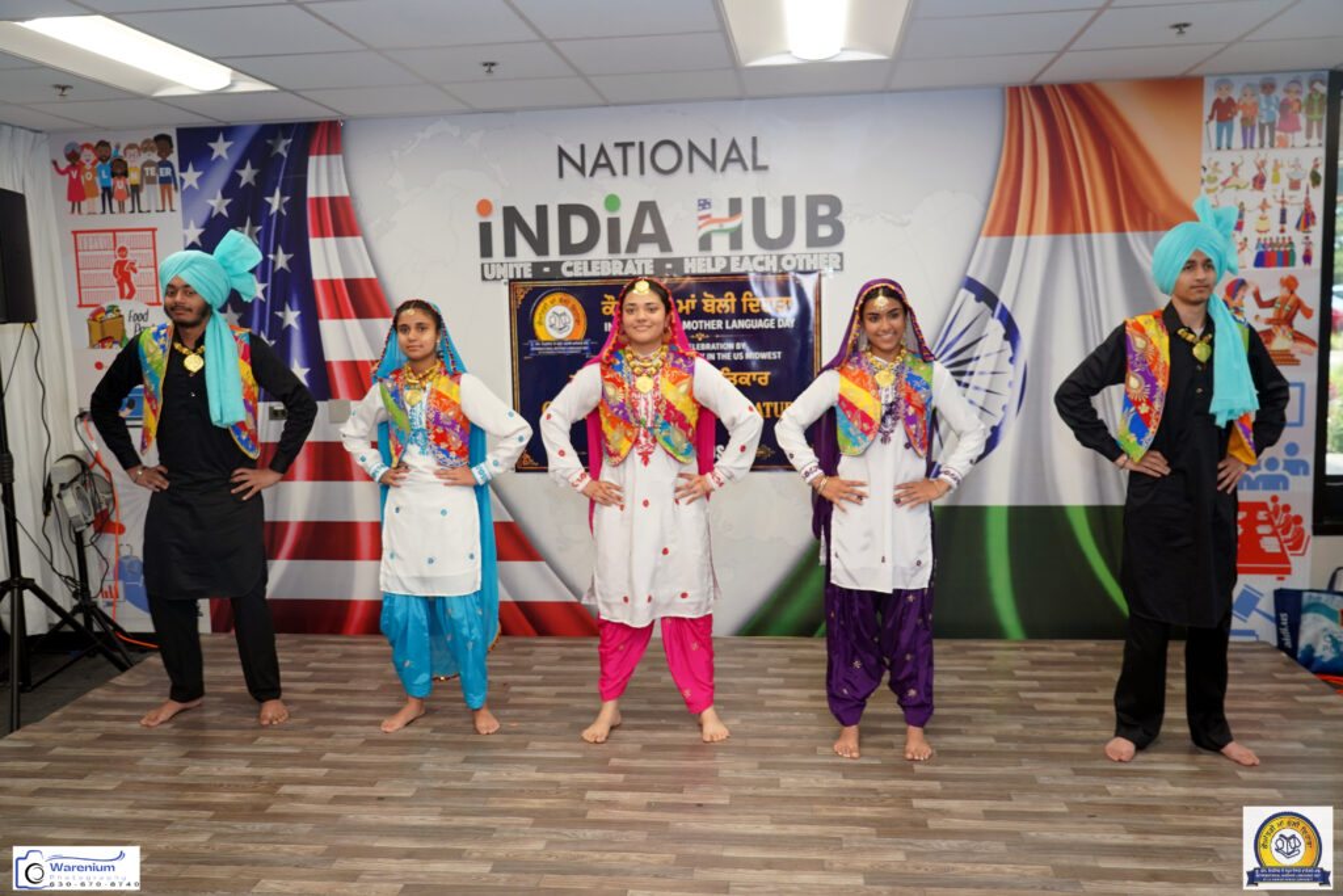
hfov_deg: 61.9
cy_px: 448
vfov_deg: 43.6
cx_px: 672
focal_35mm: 30
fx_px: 1119
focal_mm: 30
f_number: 4
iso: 500
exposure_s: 1/160
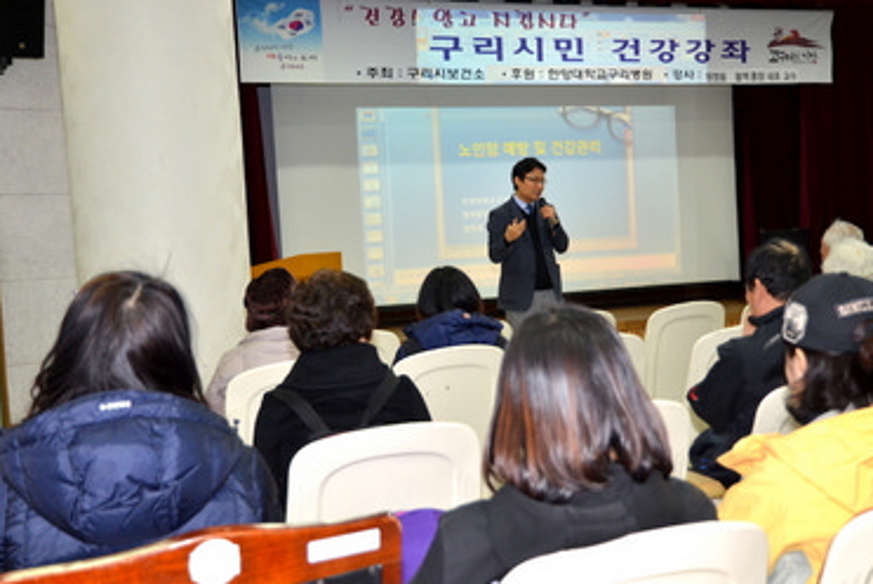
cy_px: 303
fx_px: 1019
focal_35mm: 42
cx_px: 468
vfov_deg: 31.9
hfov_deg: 46.3
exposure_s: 1/60
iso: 800
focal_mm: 26
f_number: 4.2
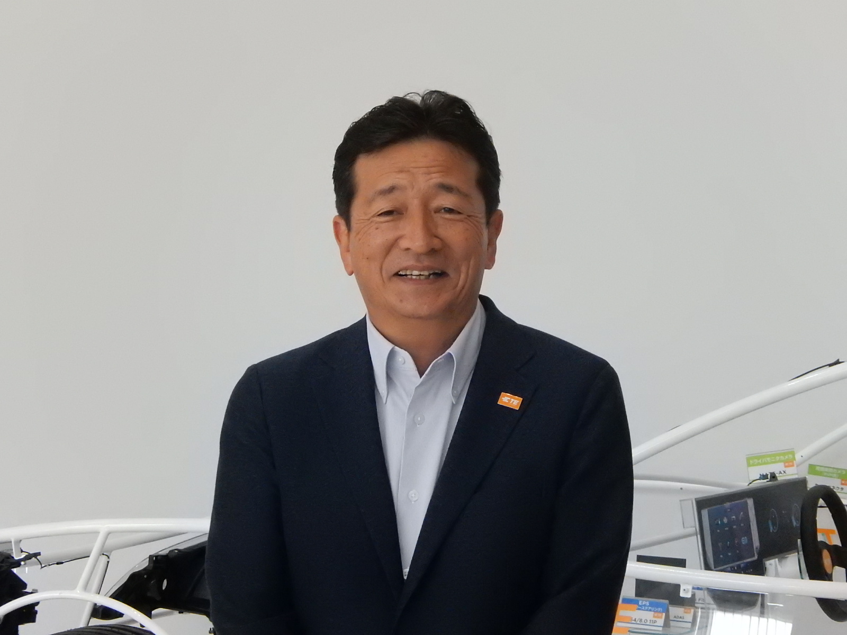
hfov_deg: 20.7
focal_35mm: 95
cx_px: 424
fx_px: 2325
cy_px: 318
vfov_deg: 15.6
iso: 1600
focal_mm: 17
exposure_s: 1/320
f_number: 5.2
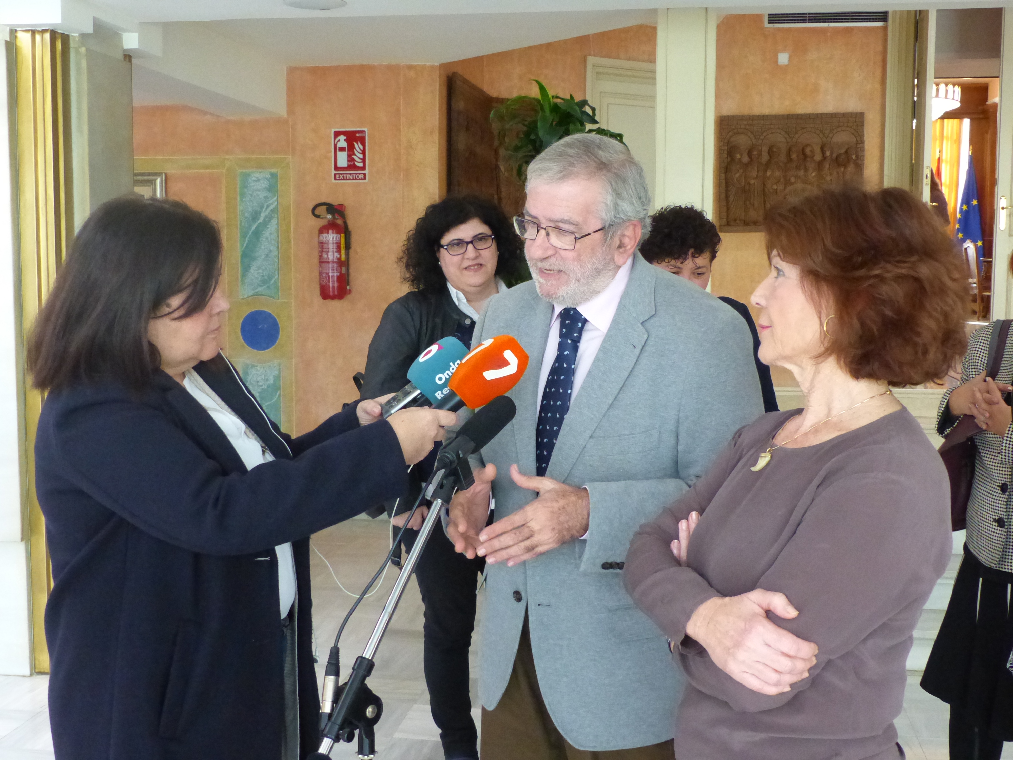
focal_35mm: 42
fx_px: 1229
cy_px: 380
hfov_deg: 44.8
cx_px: 506
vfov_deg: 34.3
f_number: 2.8
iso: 800
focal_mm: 7.6
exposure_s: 1/125
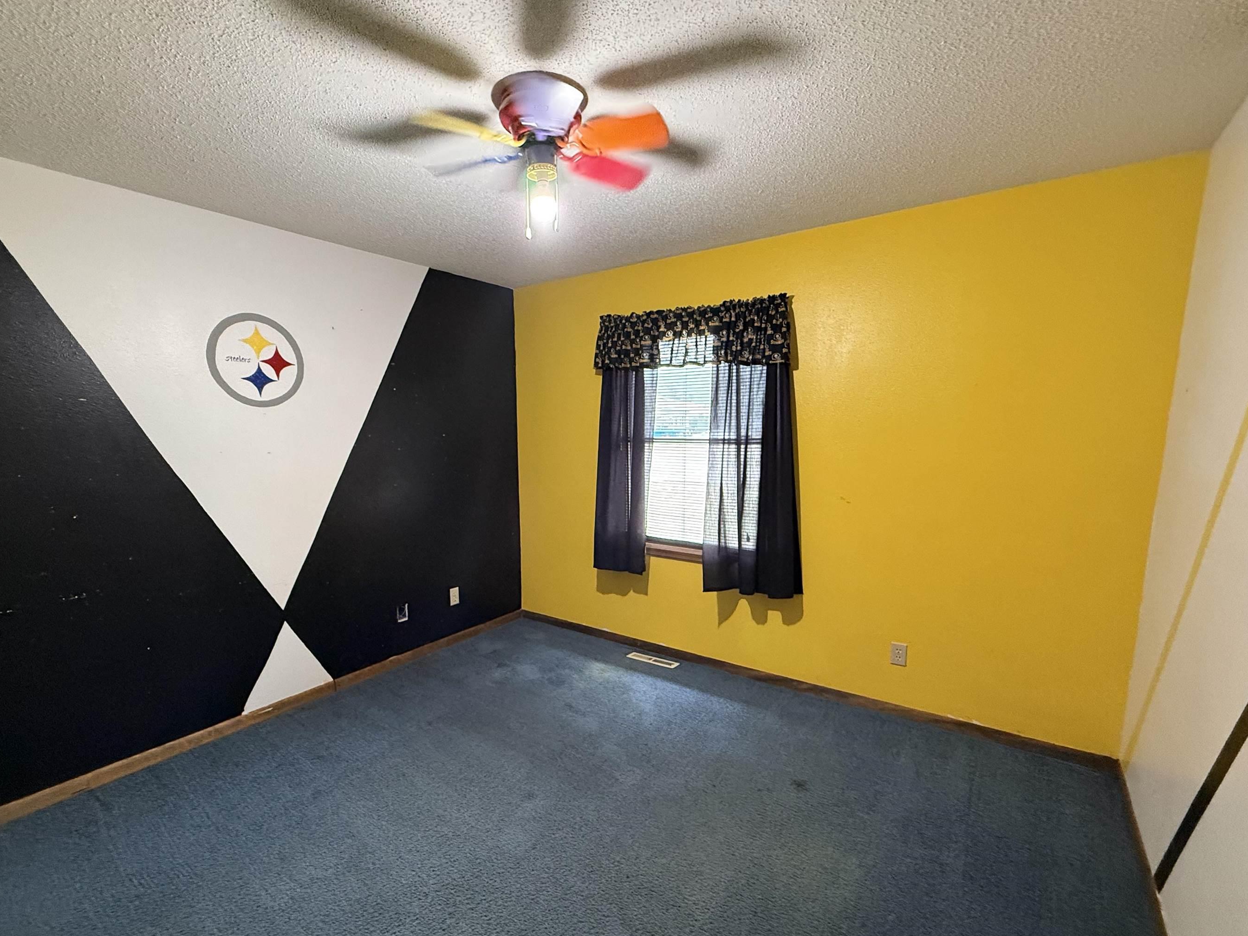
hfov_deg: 94.4
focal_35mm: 16
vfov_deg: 77.9
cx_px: 598
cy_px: 511
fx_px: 577
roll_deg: +0.7
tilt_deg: -8.0
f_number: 2.2
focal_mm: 2.22
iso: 500
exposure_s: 1/60
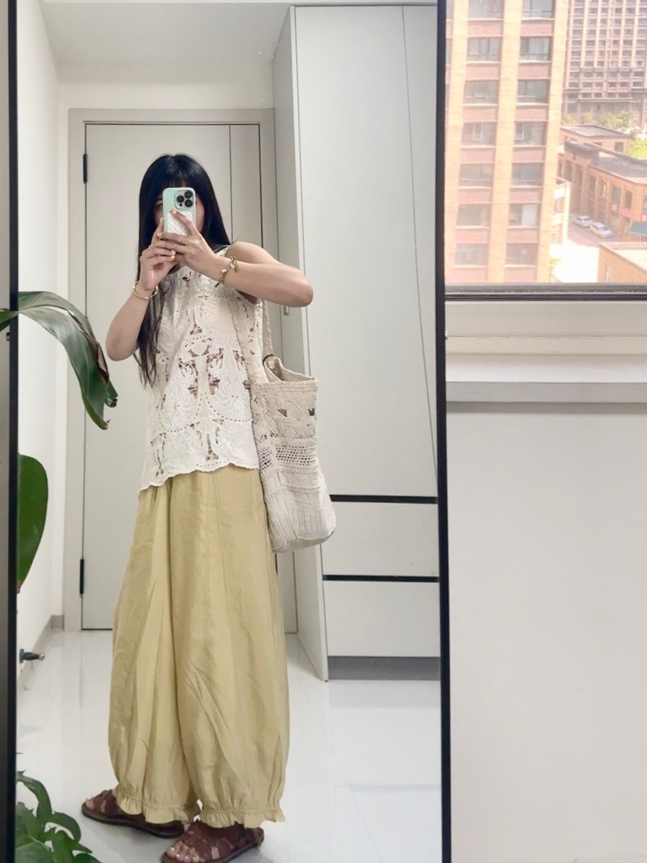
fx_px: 772
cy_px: 382
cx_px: 237
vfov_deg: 58.2
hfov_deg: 45.0
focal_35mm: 31
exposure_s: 1/121
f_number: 1.78
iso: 160
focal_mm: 6.86
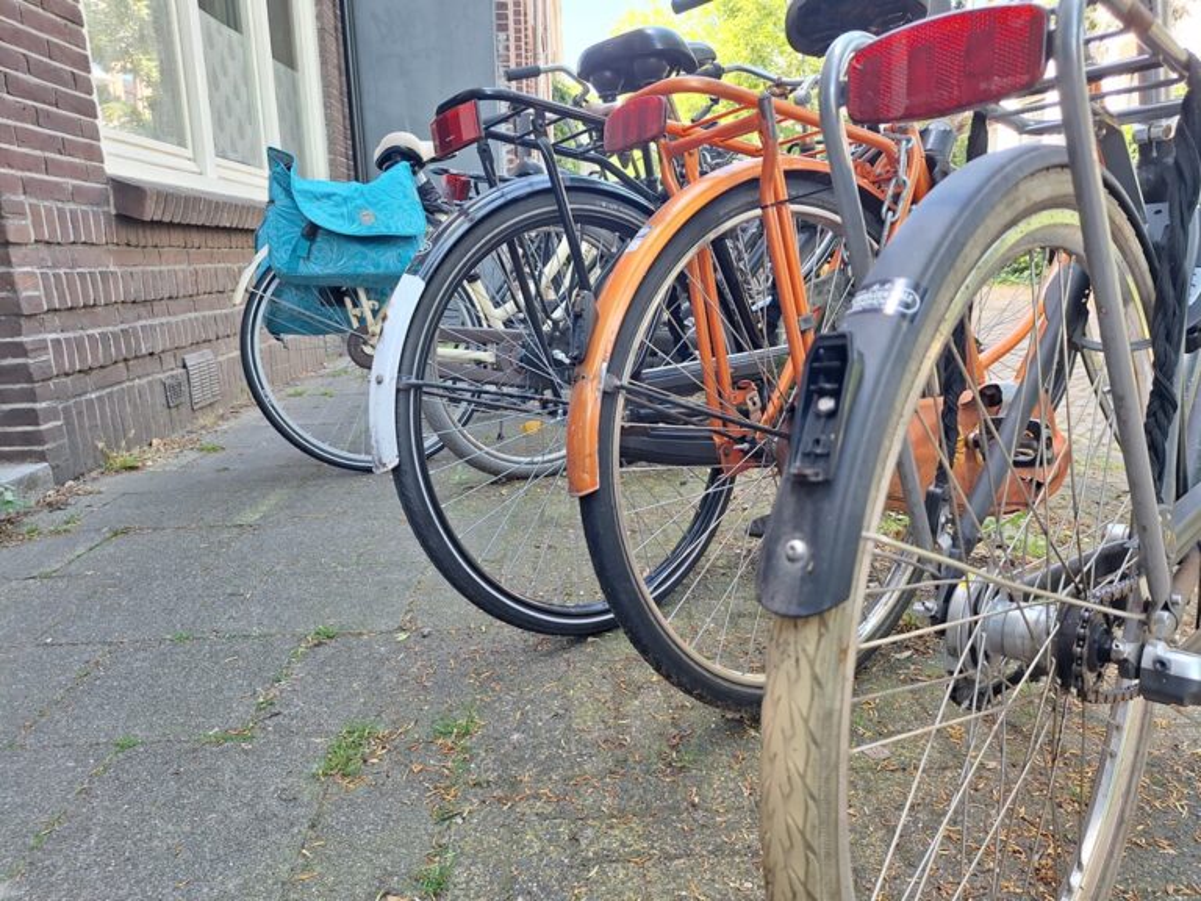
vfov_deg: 58.9
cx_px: 600
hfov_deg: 73.9
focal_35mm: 23
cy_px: 450
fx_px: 798
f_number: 1.8
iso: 40
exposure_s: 1/101
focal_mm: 5.54
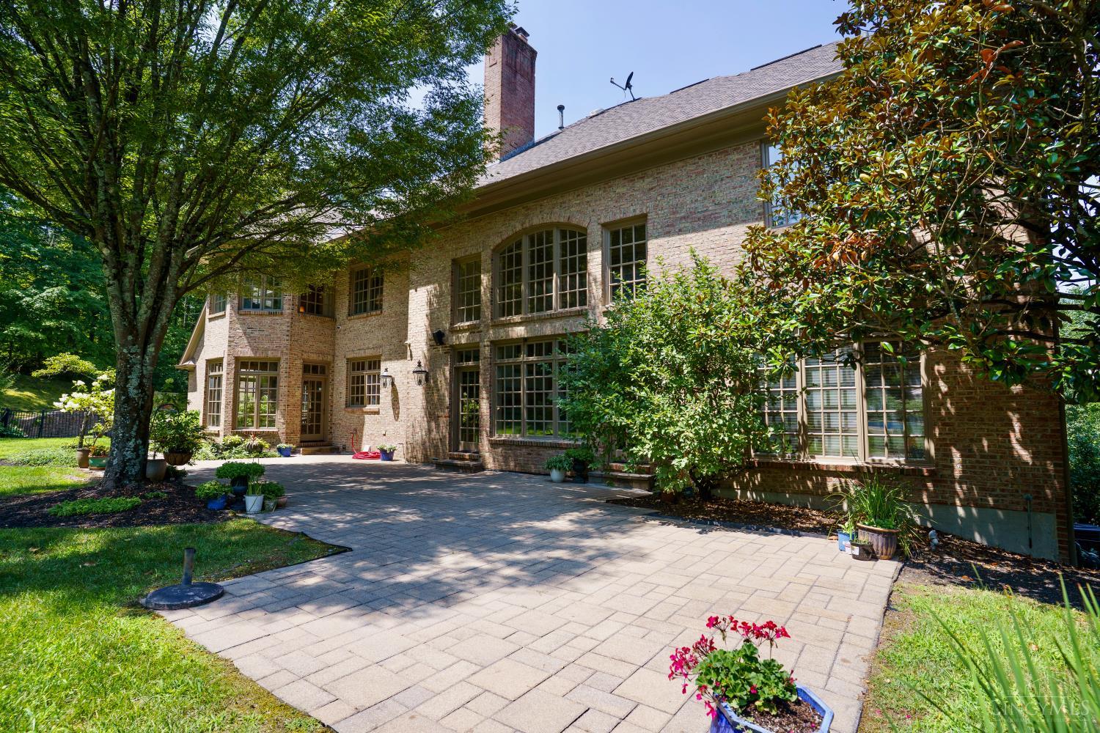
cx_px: 550
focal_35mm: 17
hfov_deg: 93.3
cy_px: 366
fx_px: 519
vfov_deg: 70.4
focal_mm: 17
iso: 100
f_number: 5
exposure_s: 1/400
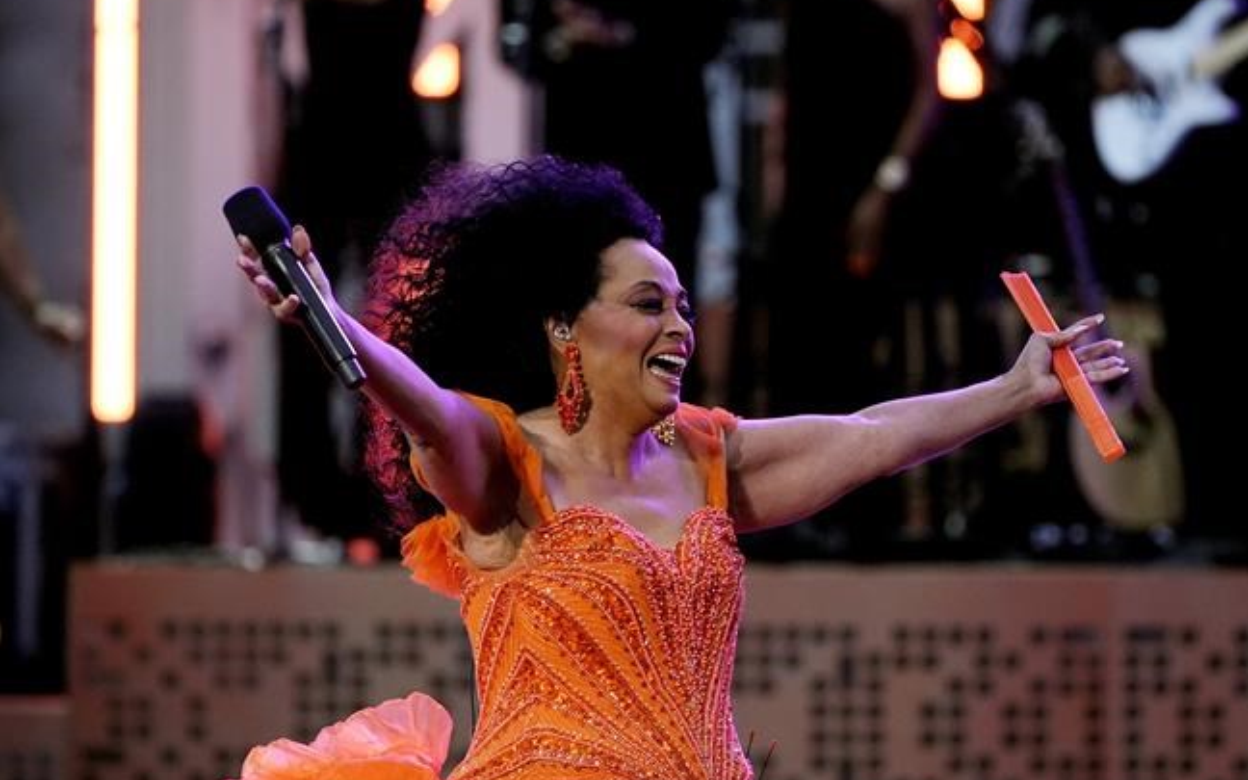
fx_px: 17244
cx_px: 624
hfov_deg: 4.1
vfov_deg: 2.6
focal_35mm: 507
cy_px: 390
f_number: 5.6
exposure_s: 1/800
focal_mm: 330
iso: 3200
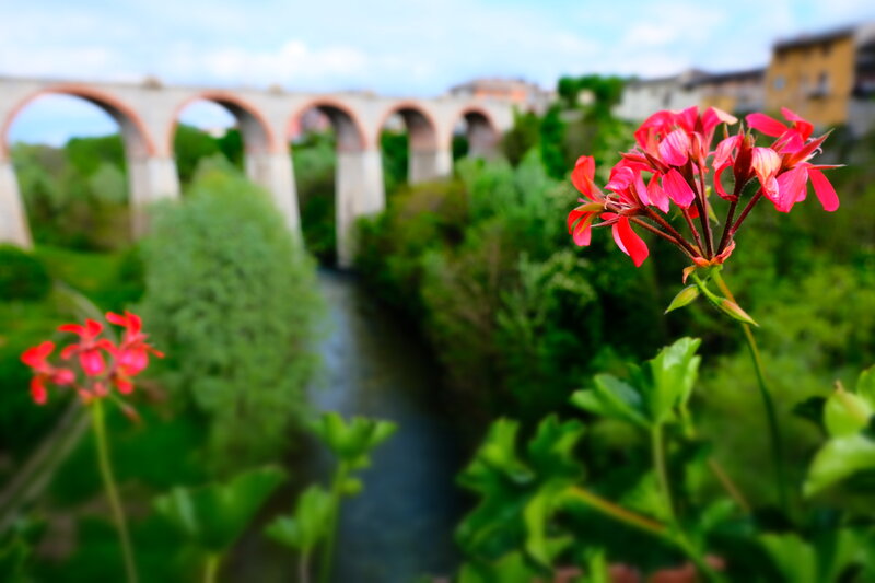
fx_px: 607
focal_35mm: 25
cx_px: 438
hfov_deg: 71.5
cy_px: 292
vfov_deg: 51.3
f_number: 5.6
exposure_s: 1/450
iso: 400
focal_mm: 16.7
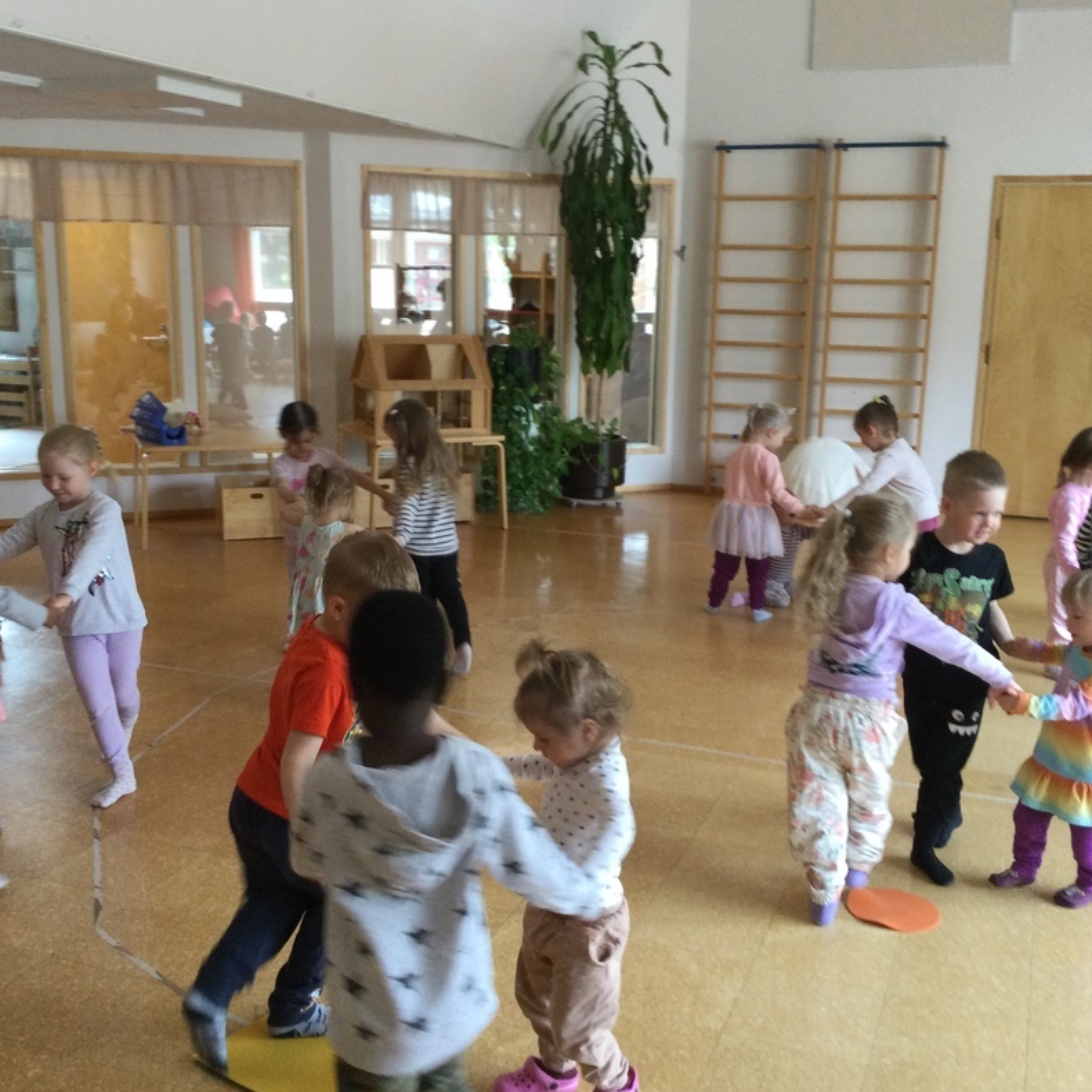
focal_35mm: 37
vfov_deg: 44.9
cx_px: 530
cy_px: 546
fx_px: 1321
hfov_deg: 44.9
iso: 100
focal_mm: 3.3
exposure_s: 1/33
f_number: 2.4
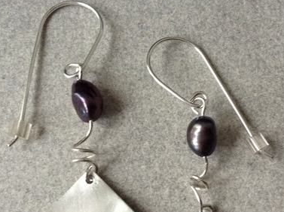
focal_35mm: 56
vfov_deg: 25.7
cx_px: 186
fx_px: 459
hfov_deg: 34.1
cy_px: 162
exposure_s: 1/24
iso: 160
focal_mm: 3.3
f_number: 2.4
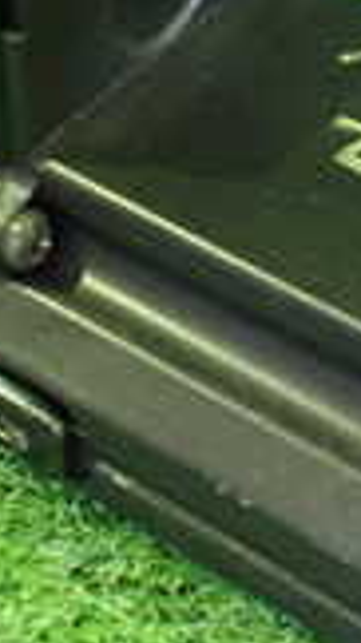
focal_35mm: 121
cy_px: 91
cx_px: 111
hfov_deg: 10.0
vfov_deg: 17.5
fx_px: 2061
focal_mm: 5.4
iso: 1000
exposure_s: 1/30
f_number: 2.3
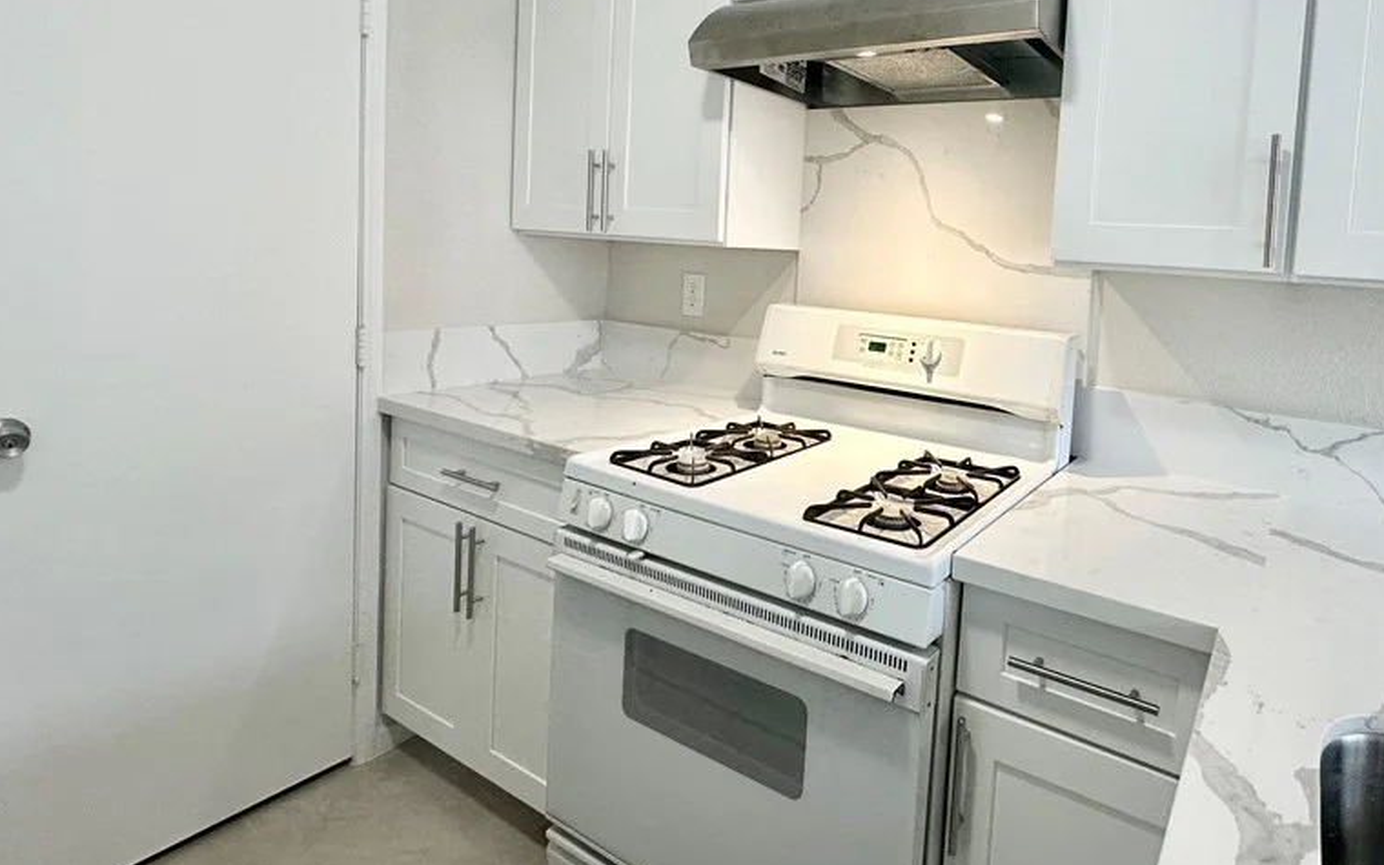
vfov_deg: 58.4
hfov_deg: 82.8
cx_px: 898
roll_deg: -3.1
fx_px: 754
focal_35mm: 20
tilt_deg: -2.7
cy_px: 291
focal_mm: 2.22
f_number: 2.2
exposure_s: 1/120
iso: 125
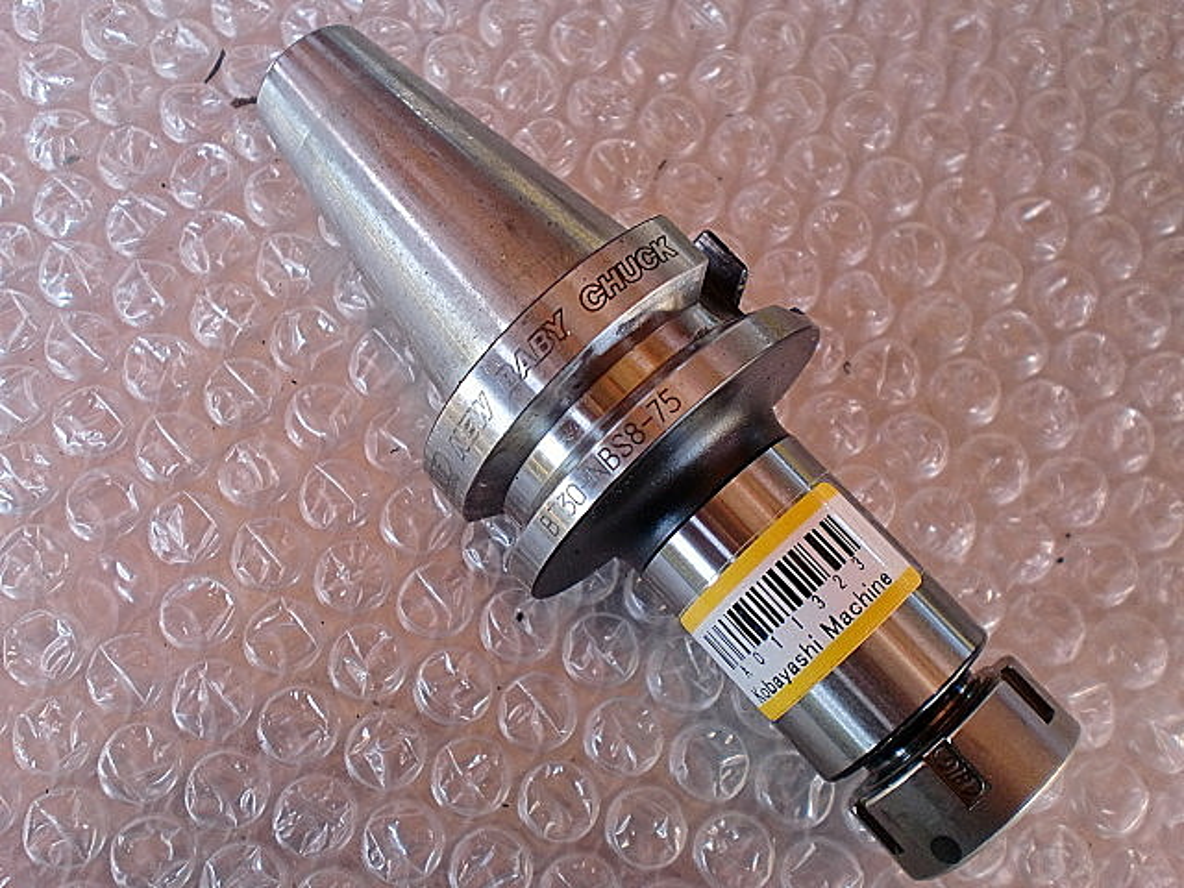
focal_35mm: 35
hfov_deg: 52.6
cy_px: 444
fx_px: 1197
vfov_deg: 40.7
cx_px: 592
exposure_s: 1/60
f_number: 3.1
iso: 160
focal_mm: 6.3
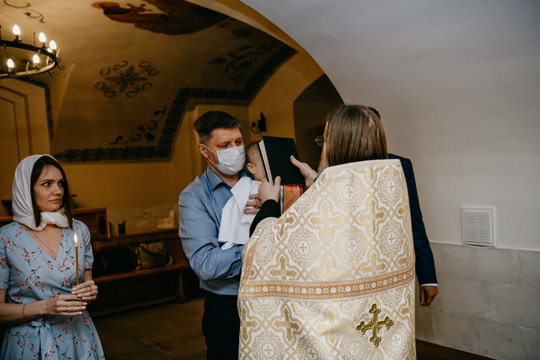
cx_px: 270
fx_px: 630
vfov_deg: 31.9
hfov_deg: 46.4
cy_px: 180
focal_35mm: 42
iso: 500
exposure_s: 1/160
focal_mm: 42
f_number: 3.5
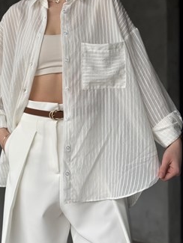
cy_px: 108
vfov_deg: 30.7
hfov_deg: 23.3
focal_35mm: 63
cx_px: 71
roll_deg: -0.5
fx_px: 444
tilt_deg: +2.8
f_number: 1.78
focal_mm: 6.76
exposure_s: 1/121
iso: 80
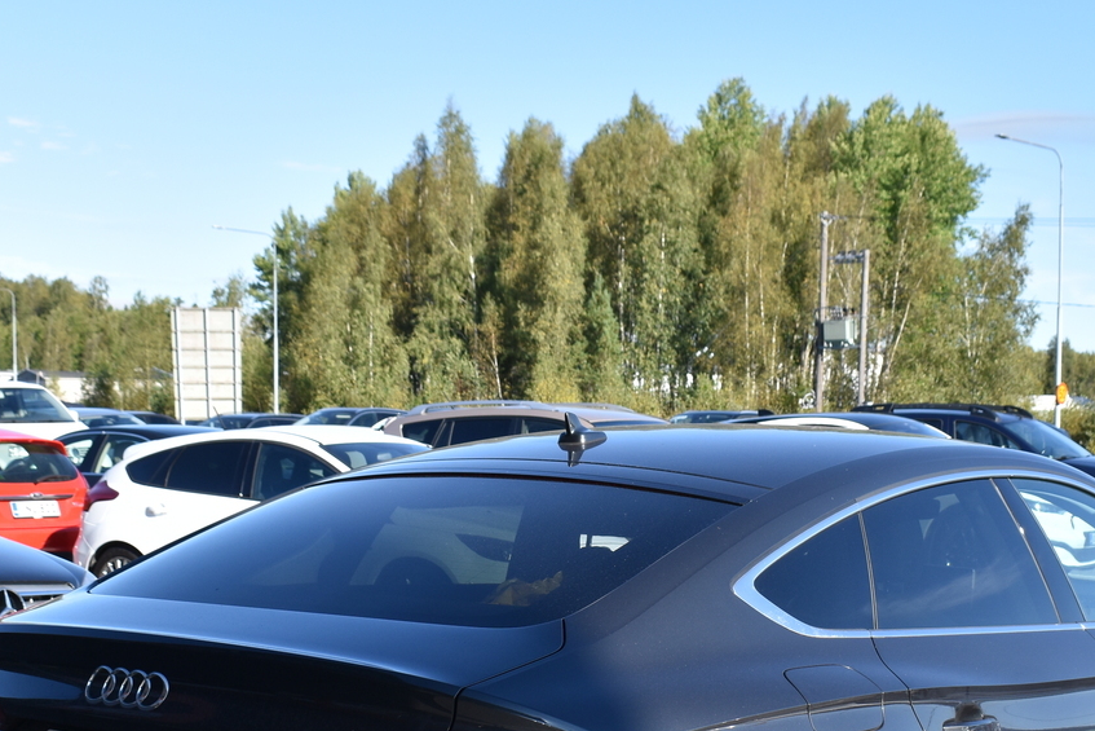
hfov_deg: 30.5
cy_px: 656
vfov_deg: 20.2
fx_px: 2006
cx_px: 599
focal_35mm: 66
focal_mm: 23
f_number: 8
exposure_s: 1/350
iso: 200
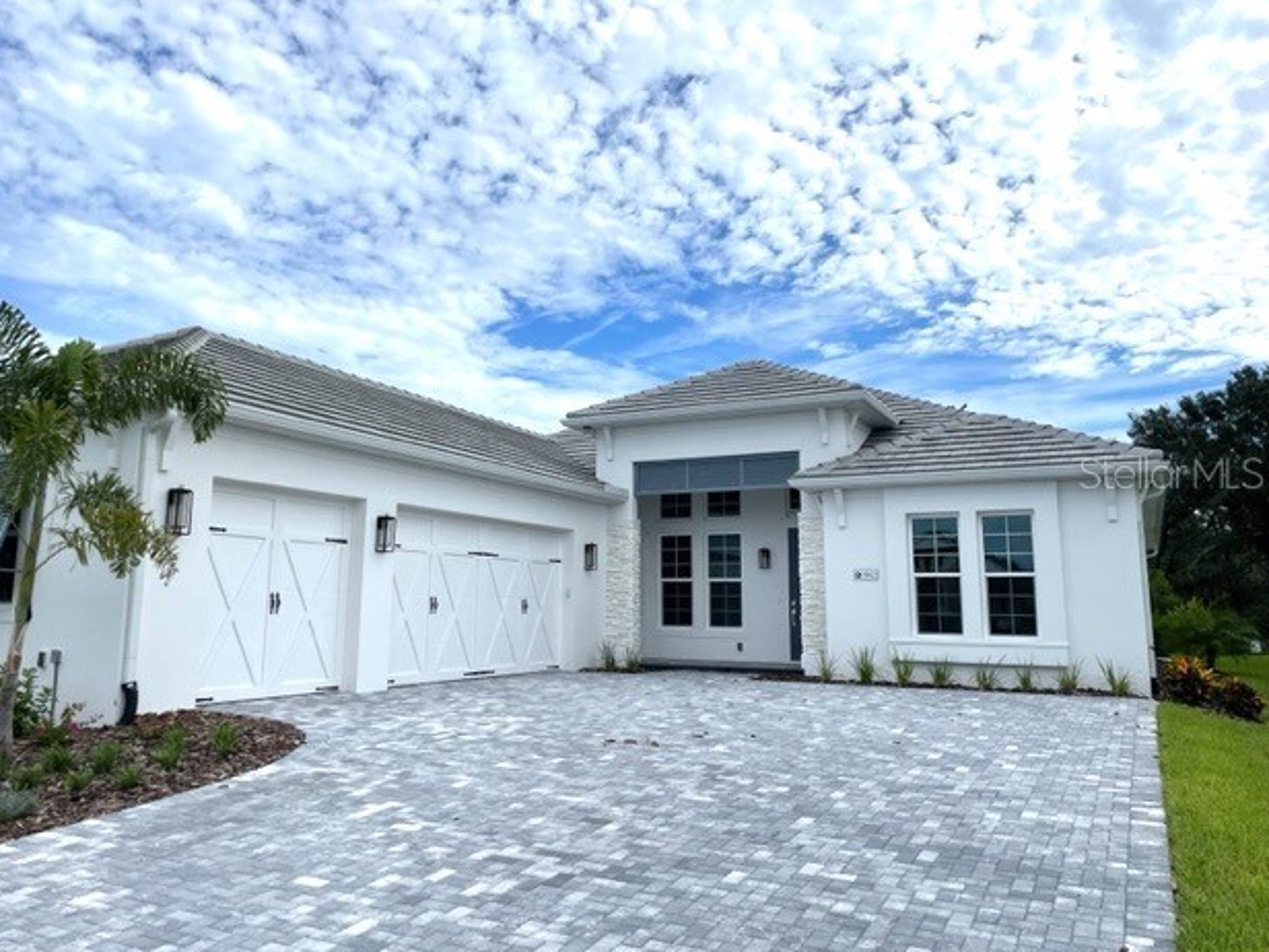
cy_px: 472
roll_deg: -0.5
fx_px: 990
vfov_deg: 51.4
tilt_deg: +9.6
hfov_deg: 65.3
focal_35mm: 27
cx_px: 614
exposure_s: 1/6135
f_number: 1.6
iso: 32
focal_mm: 4.2
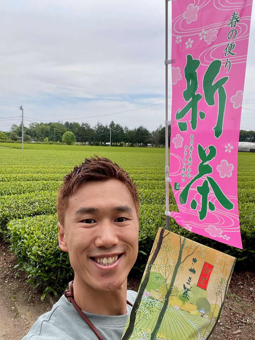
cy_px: 170
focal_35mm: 30
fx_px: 295
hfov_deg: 46.8
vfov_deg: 60.0
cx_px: 128
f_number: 2.2
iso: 25
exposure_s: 1/483
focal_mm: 2.71
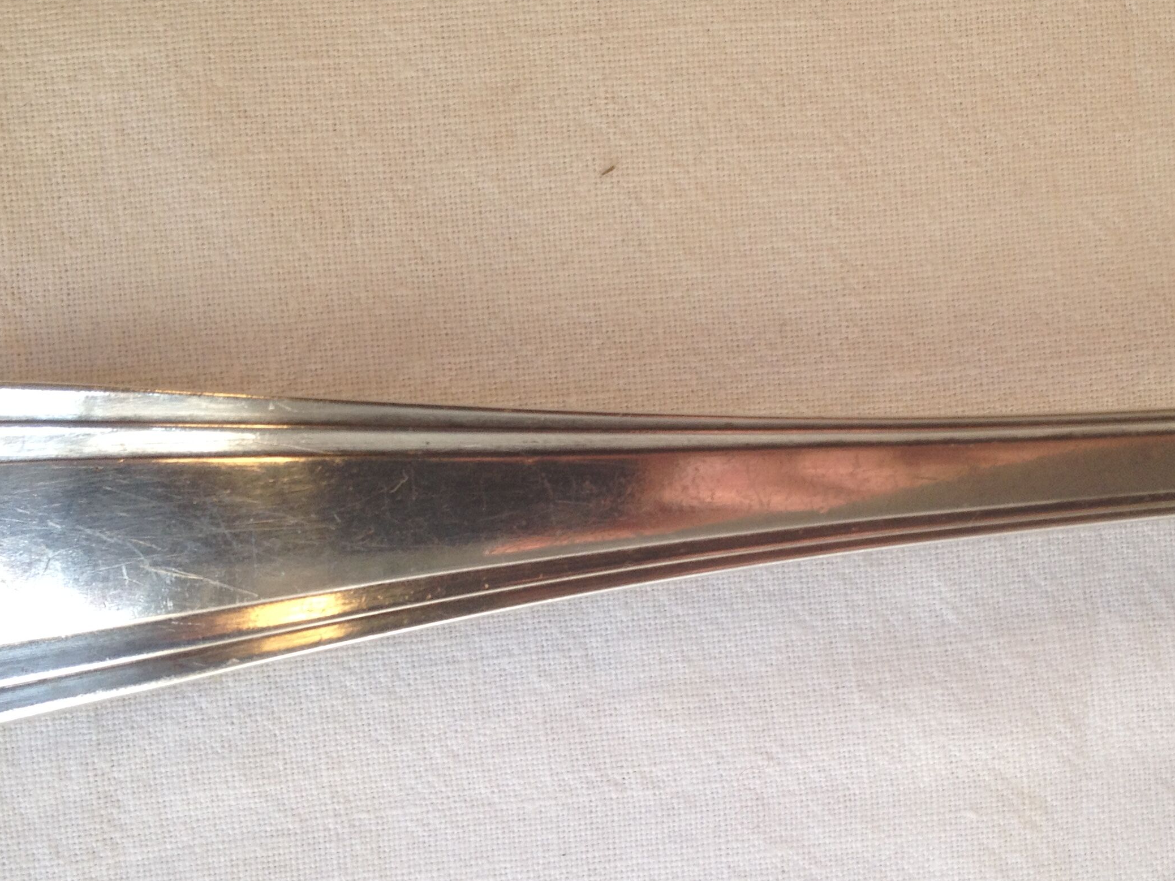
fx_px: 1867
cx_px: 622
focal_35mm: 55
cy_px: 567
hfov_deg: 34.9
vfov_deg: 26.5
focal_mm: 4.28
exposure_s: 1/133
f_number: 2.4
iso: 50
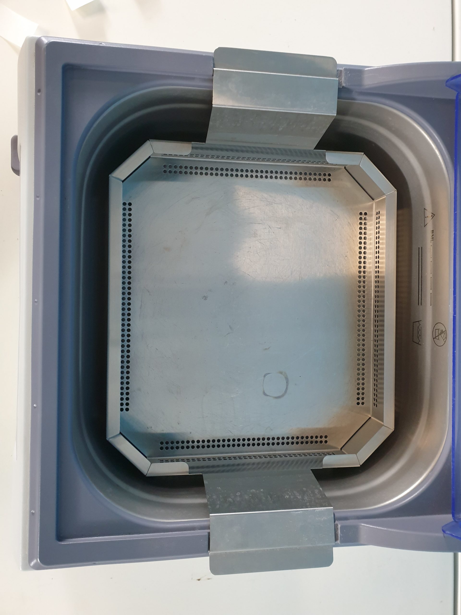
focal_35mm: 26
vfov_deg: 67.3
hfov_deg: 53.1
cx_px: 230
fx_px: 462
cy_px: 308
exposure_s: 1/25
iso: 320
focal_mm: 4.3
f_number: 2.4
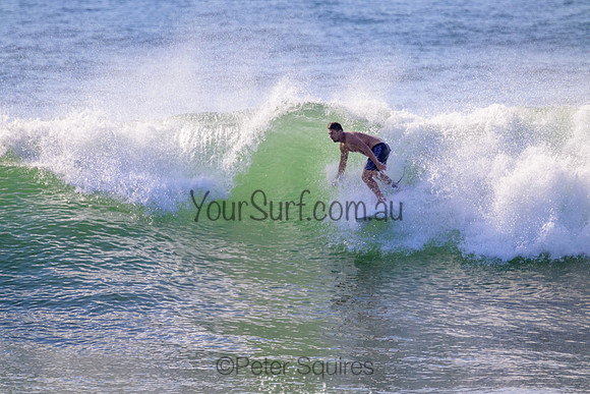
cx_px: 295
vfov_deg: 1.7
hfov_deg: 2.6
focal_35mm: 800
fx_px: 13114
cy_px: 197
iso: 1000
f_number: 11
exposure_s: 1/2000
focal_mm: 800
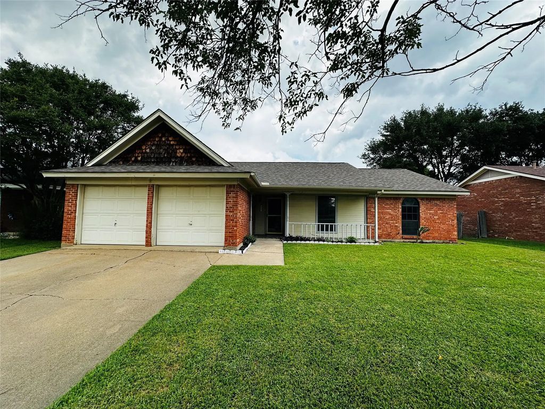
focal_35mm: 14
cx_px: 272
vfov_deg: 85.7
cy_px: 204
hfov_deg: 102.1
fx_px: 220
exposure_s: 1/1072
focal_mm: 2.22
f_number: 2.2
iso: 50
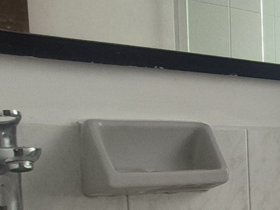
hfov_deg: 21.5
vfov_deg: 21.2
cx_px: 473
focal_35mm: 67
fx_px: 542
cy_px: 212
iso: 64
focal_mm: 1.74
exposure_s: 1/60
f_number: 2.2
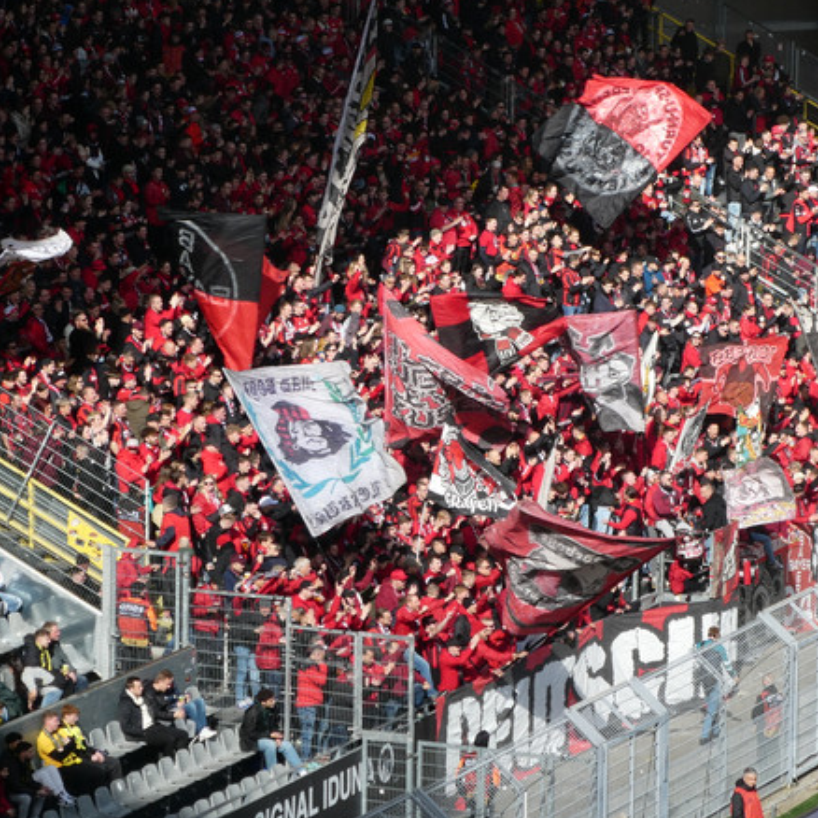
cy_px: 394
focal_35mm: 239
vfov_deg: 7.3
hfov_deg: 7.3
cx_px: 577
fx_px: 6390
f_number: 5.6
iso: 80
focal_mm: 33.2
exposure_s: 1/200
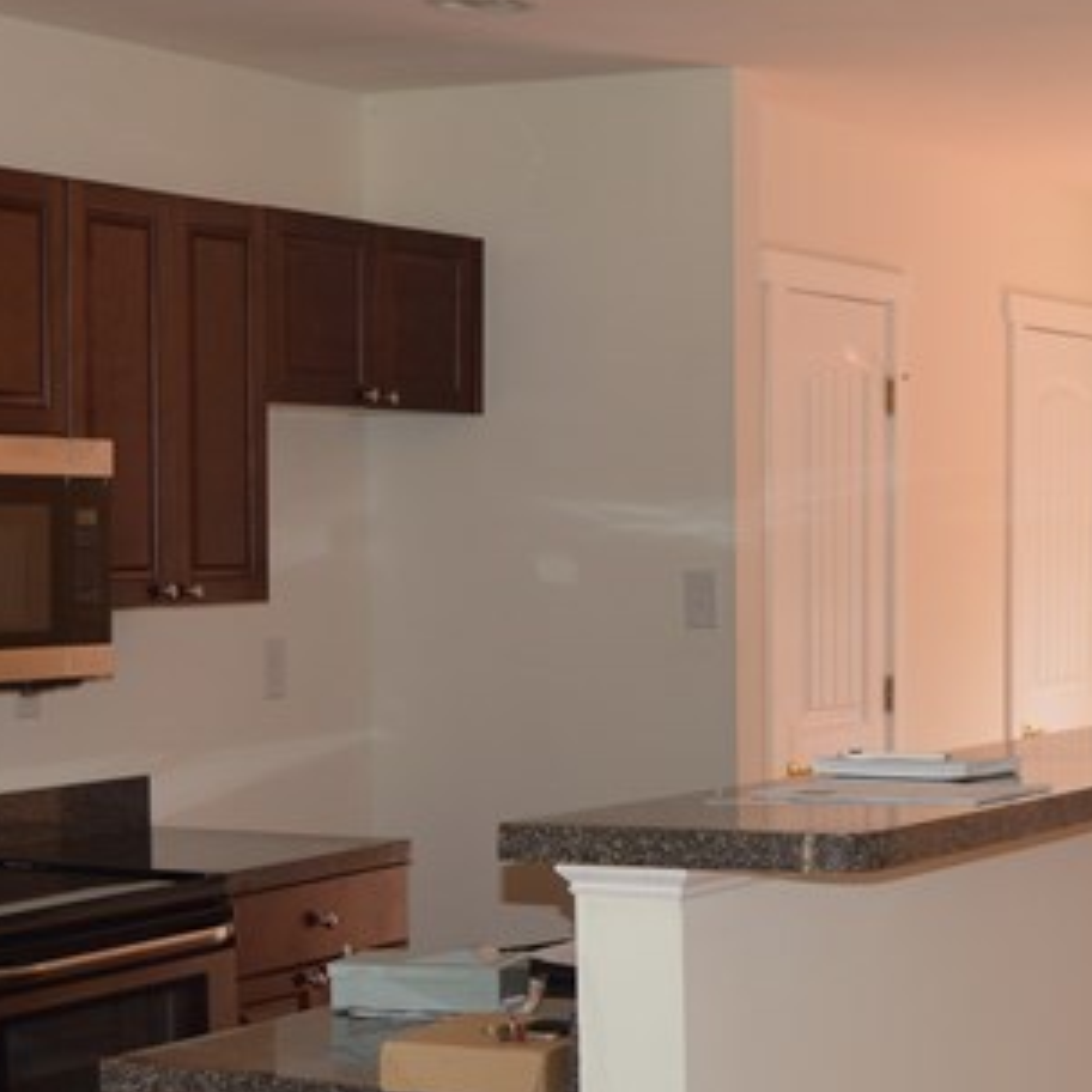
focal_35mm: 82
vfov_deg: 20.9
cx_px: 778
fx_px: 2927
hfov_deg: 21.0
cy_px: 844
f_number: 4
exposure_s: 1/125
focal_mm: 18
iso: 200
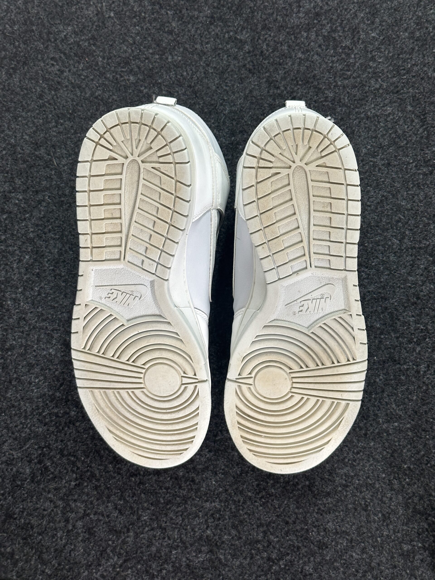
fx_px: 804
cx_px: 218
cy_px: 290
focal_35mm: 48
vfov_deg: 39.7
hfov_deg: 30.3
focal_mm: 6.86
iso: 200
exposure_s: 1/50
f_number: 1.78
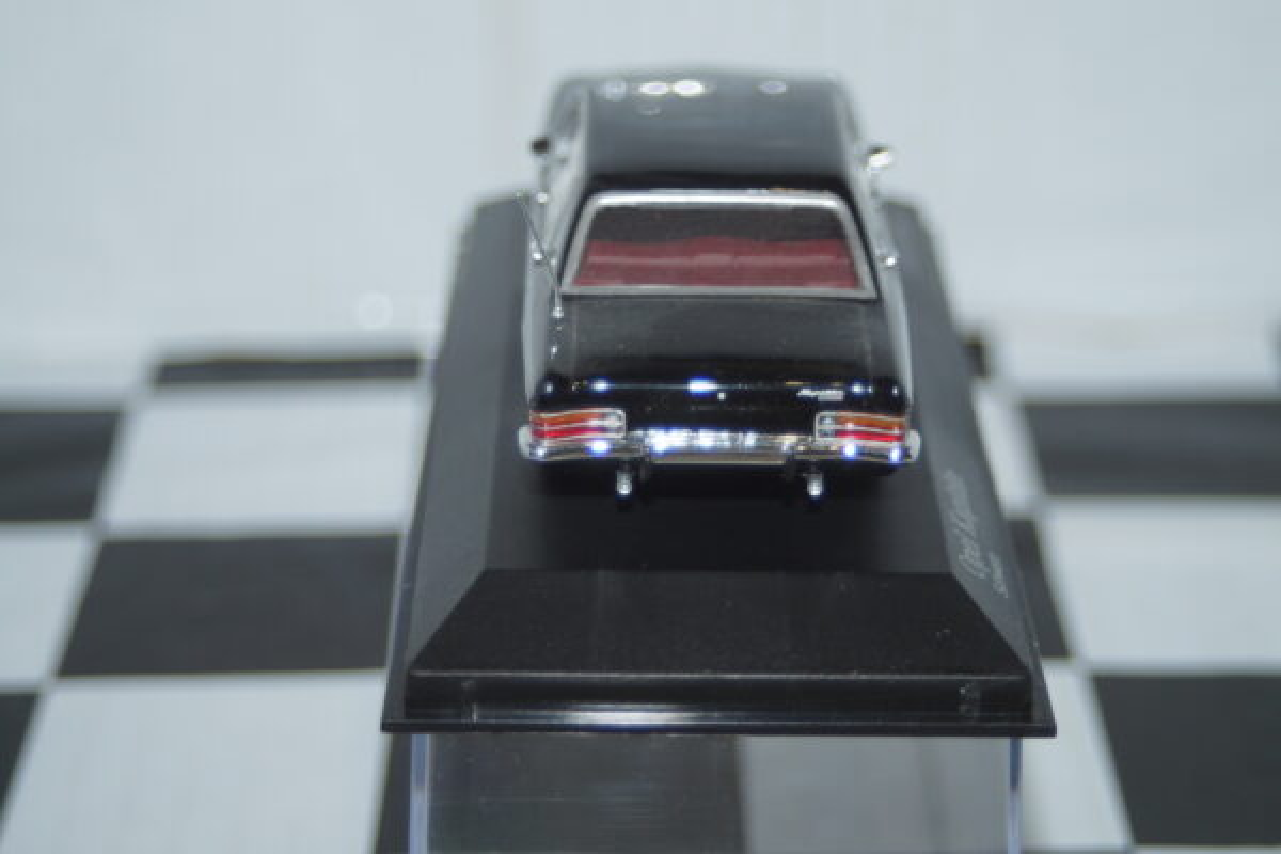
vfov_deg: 15.2
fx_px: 3202
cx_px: 640
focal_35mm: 90
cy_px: 427
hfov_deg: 22.6
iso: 320
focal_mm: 60
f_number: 5.6
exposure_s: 1/100
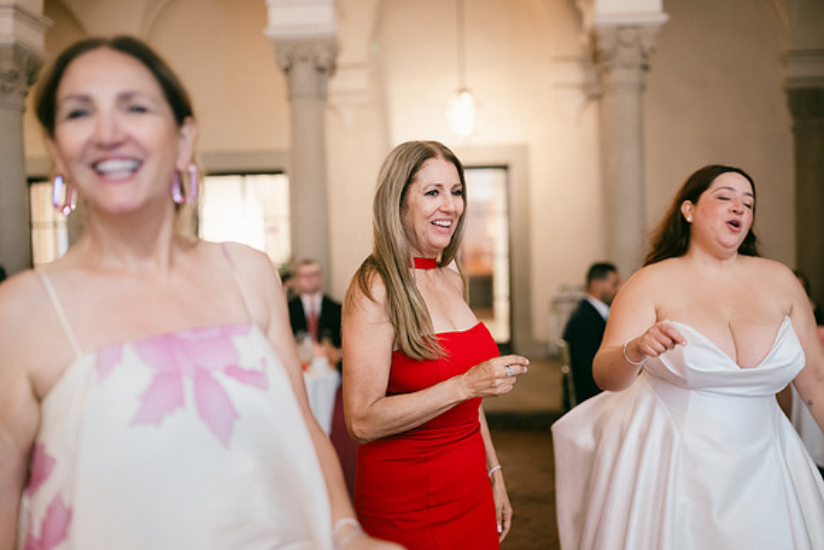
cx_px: 412
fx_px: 801
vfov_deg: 37.9
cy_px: 275
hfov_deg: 54.4
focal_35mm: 35
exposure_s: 1/125
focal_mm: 35
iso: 1600
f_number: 1.4
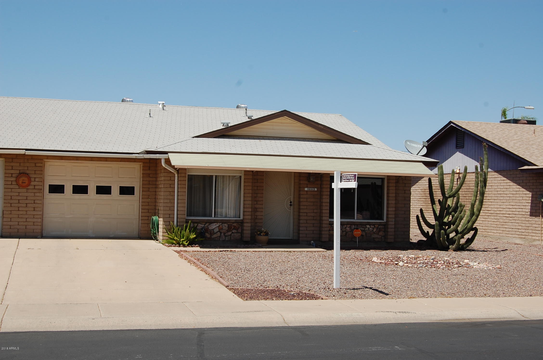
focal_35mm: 52
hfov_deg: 37.9
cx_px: 272
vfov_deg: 25.7
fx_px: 791
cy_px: 180
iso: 200
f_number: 10
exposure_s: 1/400
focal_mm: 35
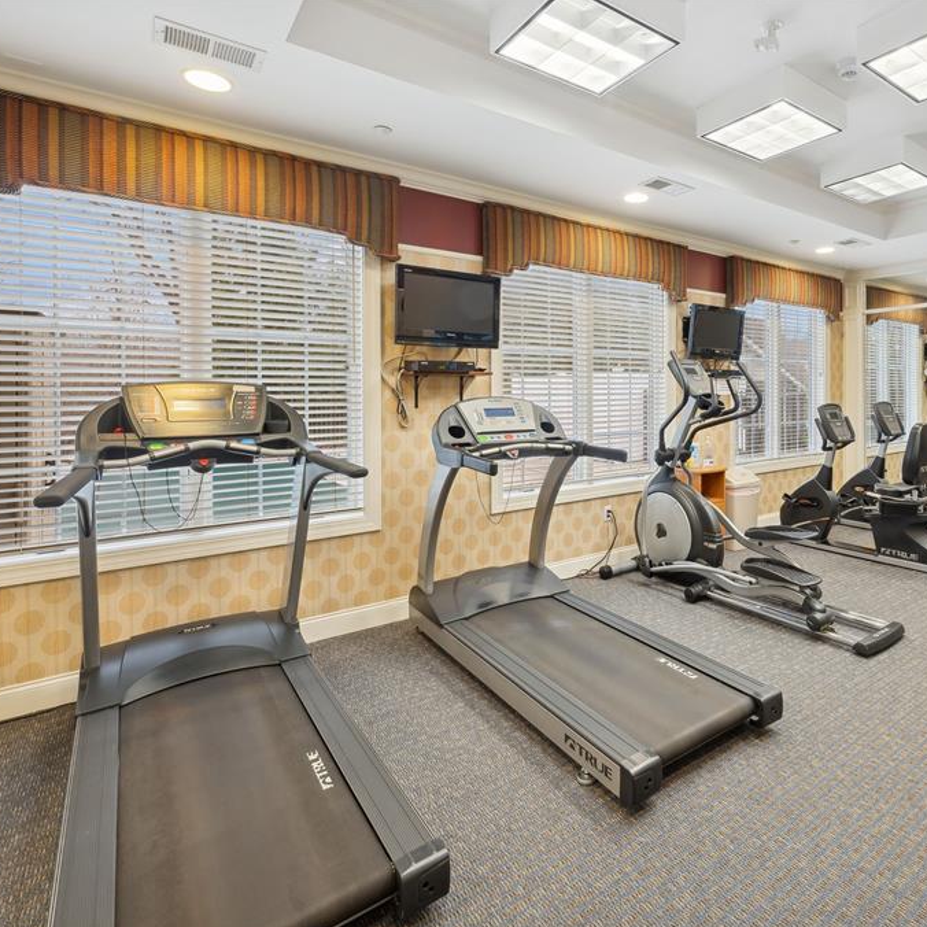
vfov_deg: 80.7
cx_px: 616
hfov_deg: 78.2
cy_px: 464
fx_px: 545
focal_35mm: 18
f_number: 11
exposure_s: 1/3.33
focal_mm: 14
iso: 200
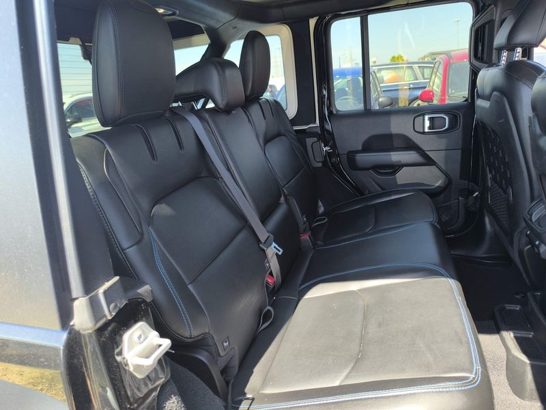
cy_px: 205
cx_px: 273
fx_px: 363
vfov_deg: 58.9
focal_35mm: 23
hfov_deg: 73.9
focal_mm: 6.14
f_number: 1.65
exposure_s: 1/100
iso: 64
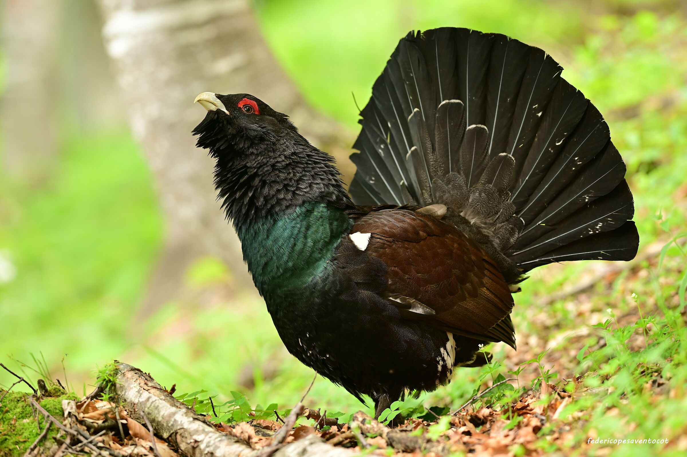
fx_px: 5721
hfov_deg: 6.9
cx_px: 344
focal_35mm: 300
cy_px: 228
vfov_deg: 4.6
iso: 720
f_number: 5.6
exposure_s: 1/200
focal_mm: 300
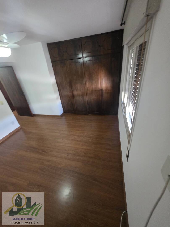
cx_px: 85
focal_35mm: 13
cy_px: 114
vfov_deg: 106.2
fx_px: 85
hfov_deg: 89.9
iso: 800
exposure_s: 1/60
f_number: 1.9
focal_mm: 2.2
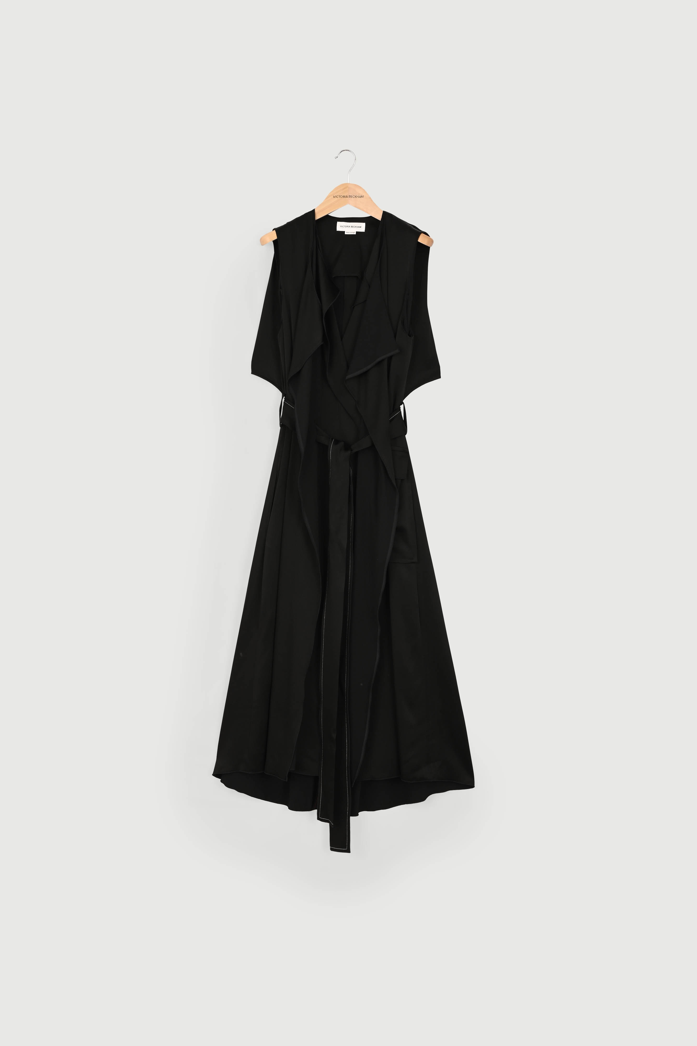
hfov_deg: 35.9
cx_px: 348
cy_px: 523
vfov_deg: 51.9
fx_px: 1075
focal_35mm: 37
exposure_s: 1/100
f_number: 11
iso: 200
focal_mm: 37
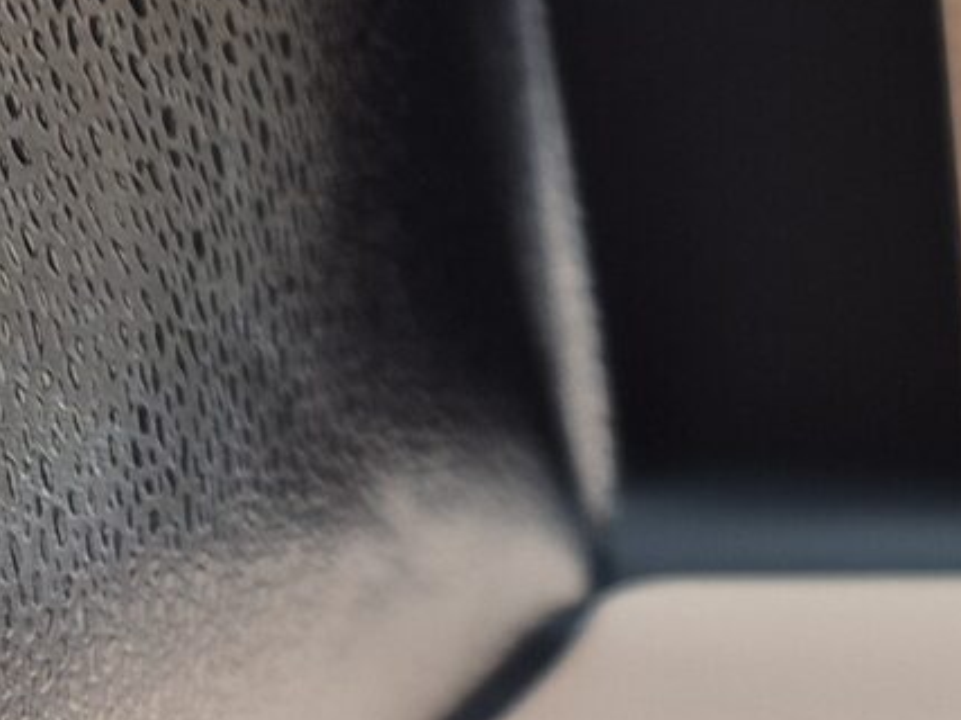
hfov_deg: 10.9
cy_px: 873
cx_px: 2626
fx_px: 3830
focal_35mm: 138
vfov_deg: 10.6
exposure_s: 1/52
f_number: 1.8
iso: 25
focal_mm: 5.4
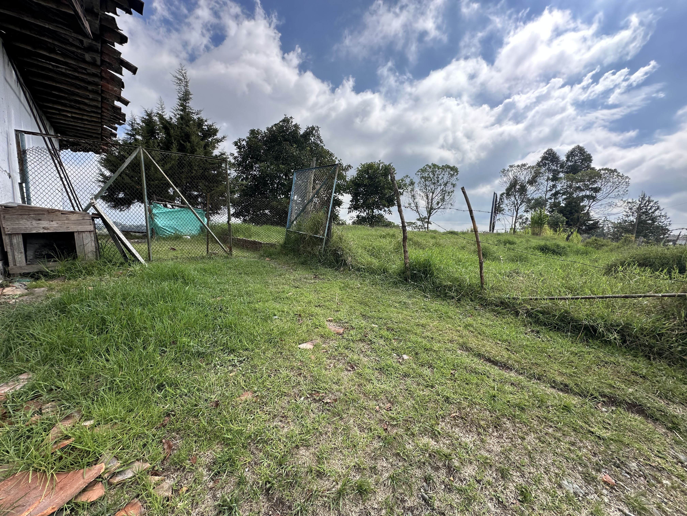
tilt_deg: -6.1
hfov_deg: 102.1
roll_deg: -1.3
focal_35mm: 14
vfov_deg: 85.7
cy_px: 258
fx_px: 278
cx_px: 344
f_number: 2.2
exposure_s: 1/1453
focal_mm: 2.22
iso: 50
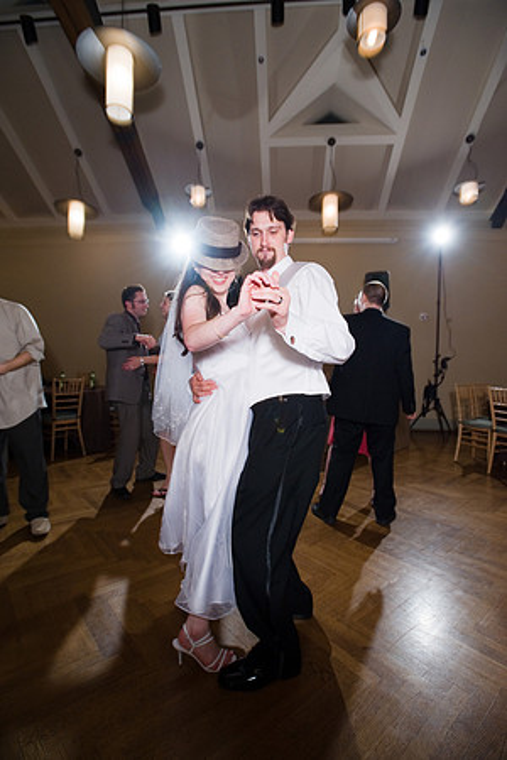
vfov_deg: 93.3
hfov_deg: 70.4
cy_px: 380
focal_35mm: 17
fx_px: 359
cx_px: 254
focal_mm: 17
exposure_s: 1/25
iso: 800
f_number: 5.6
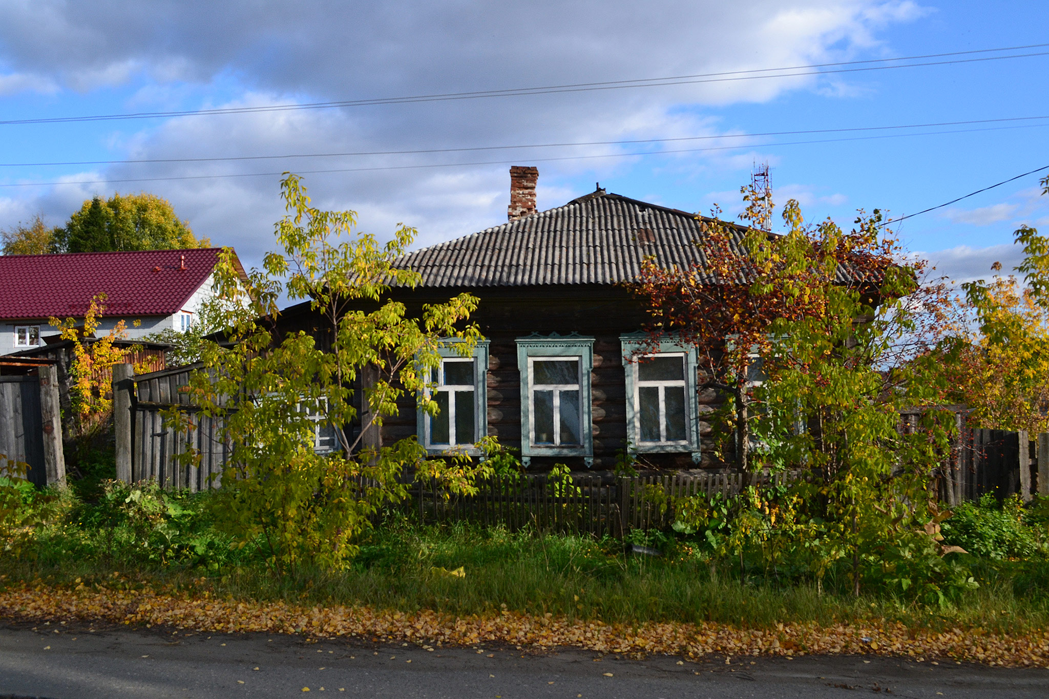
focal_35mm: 33
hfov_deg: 57.2
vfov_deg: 40.0
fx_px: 961
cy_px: 350
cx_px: 524
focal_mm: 22
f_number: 10
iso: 400
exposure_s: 1/250
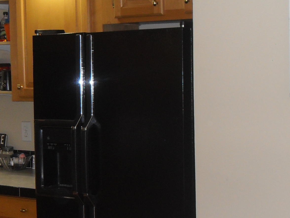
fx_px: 729
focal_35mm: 87
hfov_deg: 22.3
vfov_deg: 17.0
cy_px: 130
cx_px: 216
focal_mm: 6.3
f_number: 2.8
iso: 100
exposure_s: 1/45
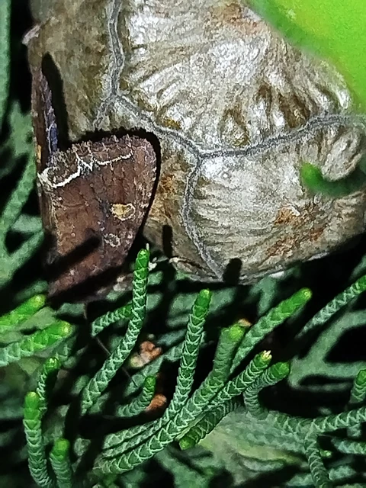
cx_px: 183
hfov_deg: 12.1
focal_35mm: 122
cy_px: 244
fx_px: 1720
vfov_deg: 16.1
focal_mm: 5.31
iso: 125
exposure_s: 1/33
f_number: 1.7
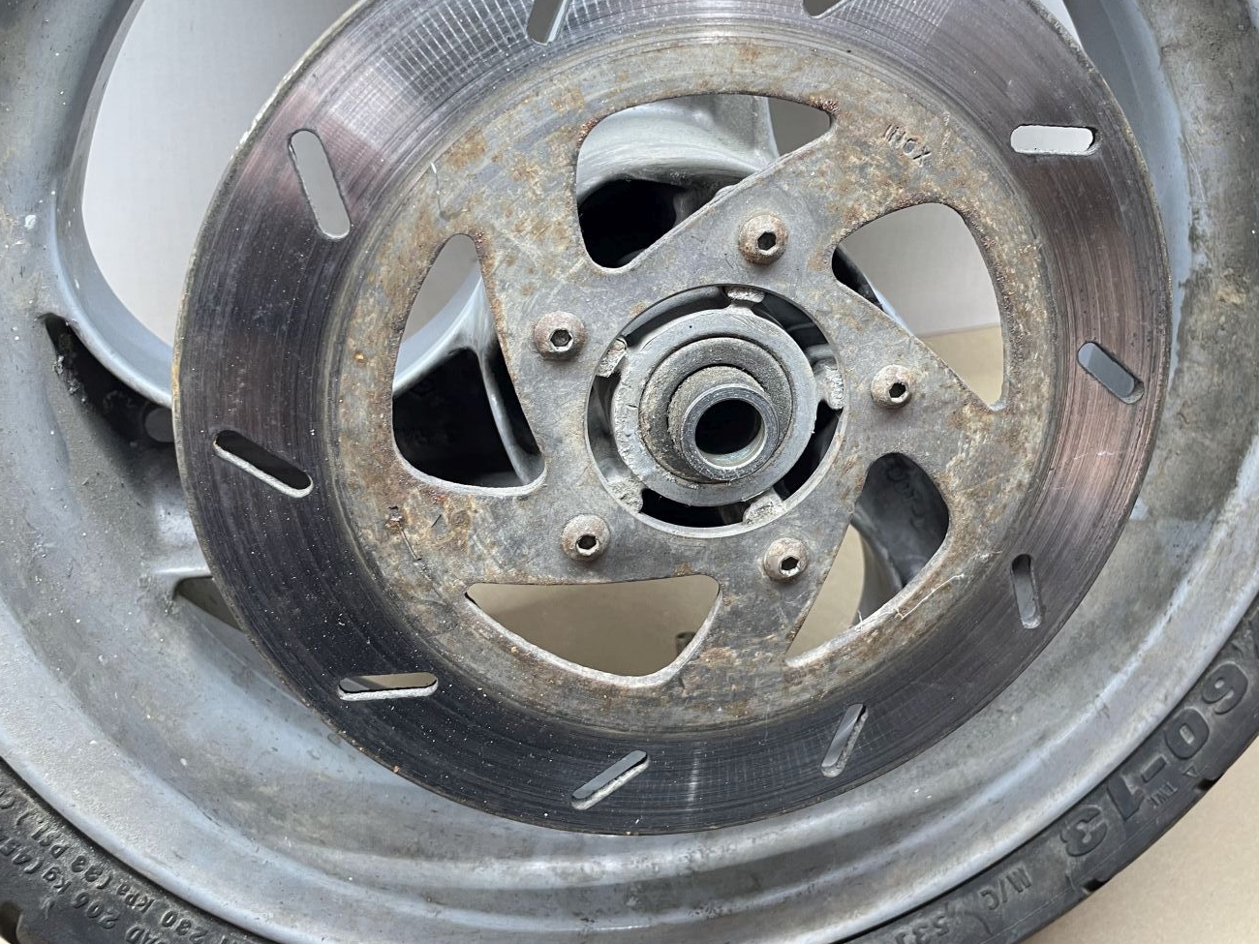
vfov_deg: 43.9
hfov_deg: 56.6
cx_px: 723
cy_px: 367
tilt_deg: -52.8
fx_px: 1164
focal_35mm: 32
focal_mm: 4.2
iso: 80
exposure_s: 1/50
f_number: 1.6
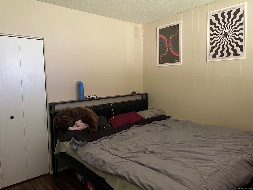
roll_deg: +1.0
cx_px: 126
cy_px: 95
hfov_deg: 67.3
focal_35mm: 26
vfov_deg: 53.1
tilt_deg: -4.5
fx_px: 190
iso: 500
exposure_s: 1/51
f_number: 1.6
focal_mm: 4.2
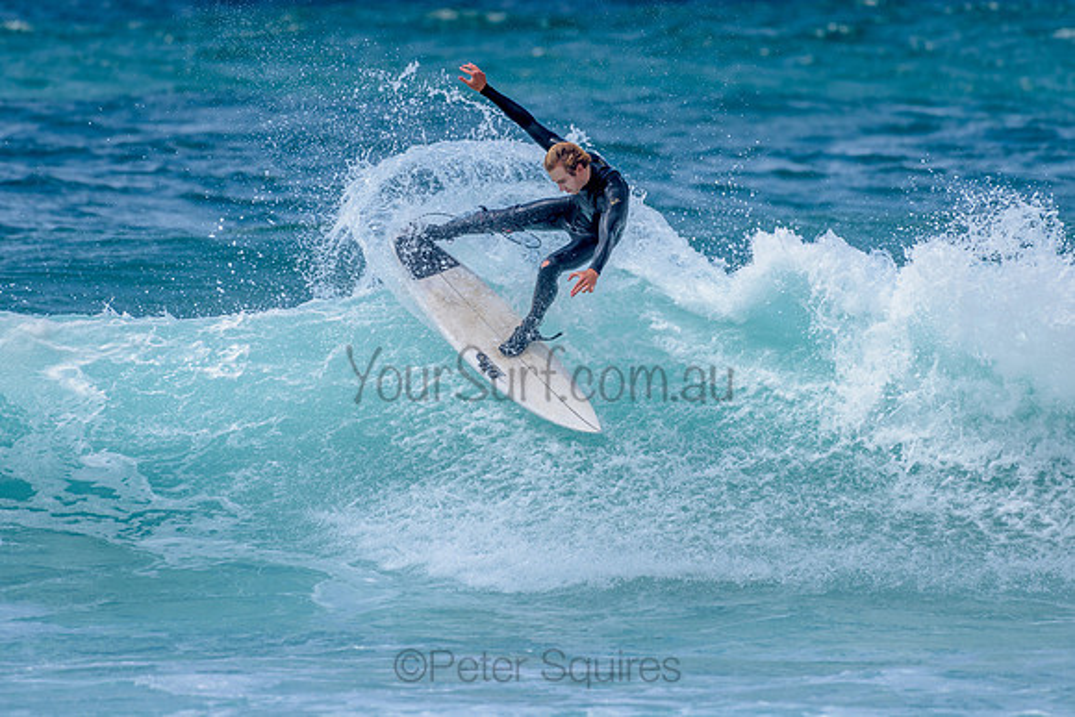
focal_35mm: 614
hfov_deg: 3.4
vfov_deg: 2.2
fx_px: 18346
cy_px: 281
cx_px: 547
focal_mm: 500
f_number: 5.6
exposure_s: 1/2000
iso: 180
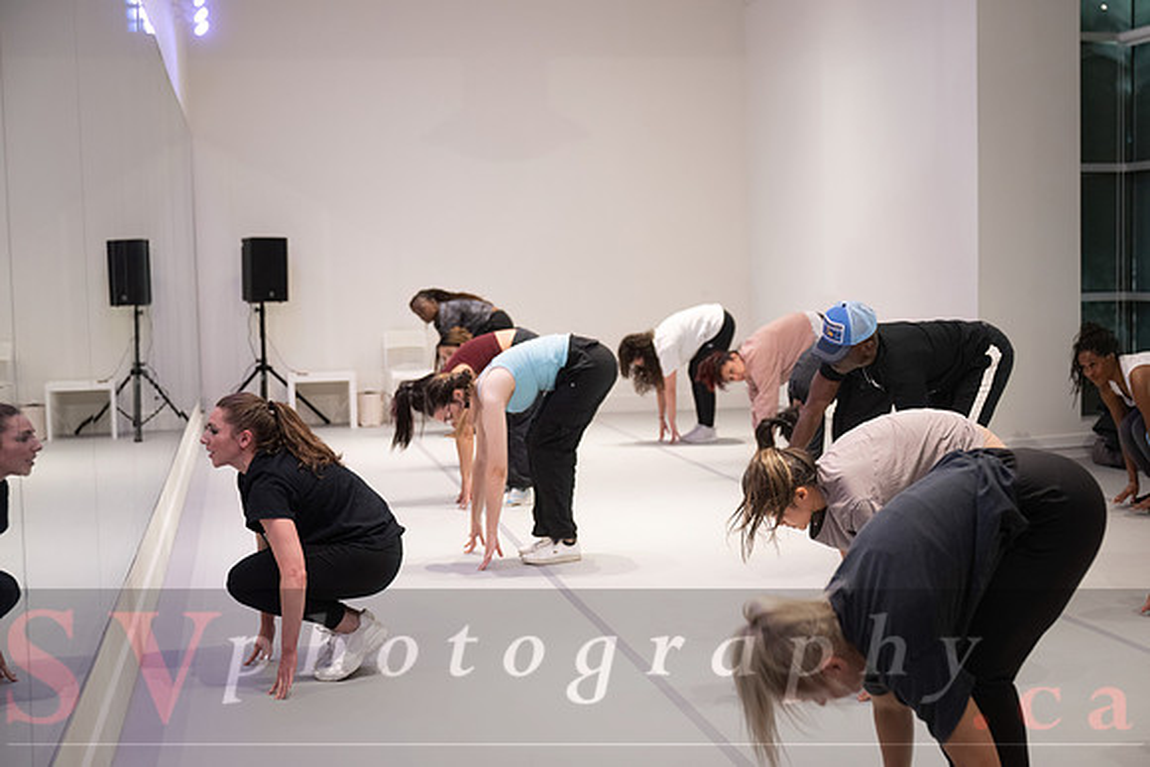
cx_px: 590
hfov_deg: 42.7
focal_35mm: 46
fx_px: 1469
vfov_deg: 29.3
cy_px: 384
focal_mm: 44
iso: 1600
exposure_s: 1/80
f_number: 2.8
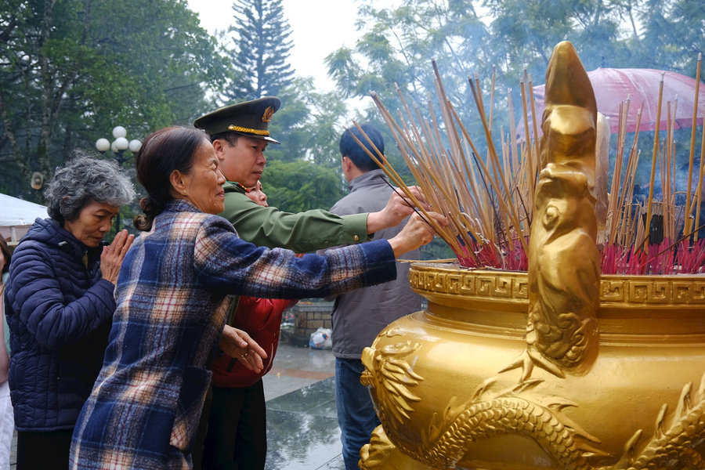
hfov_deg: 54.4
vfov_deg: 37.9
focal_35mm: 35
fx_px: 685
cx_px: 352
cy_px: 235
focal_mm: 23.5
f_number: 4
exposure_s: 1/125
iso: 160
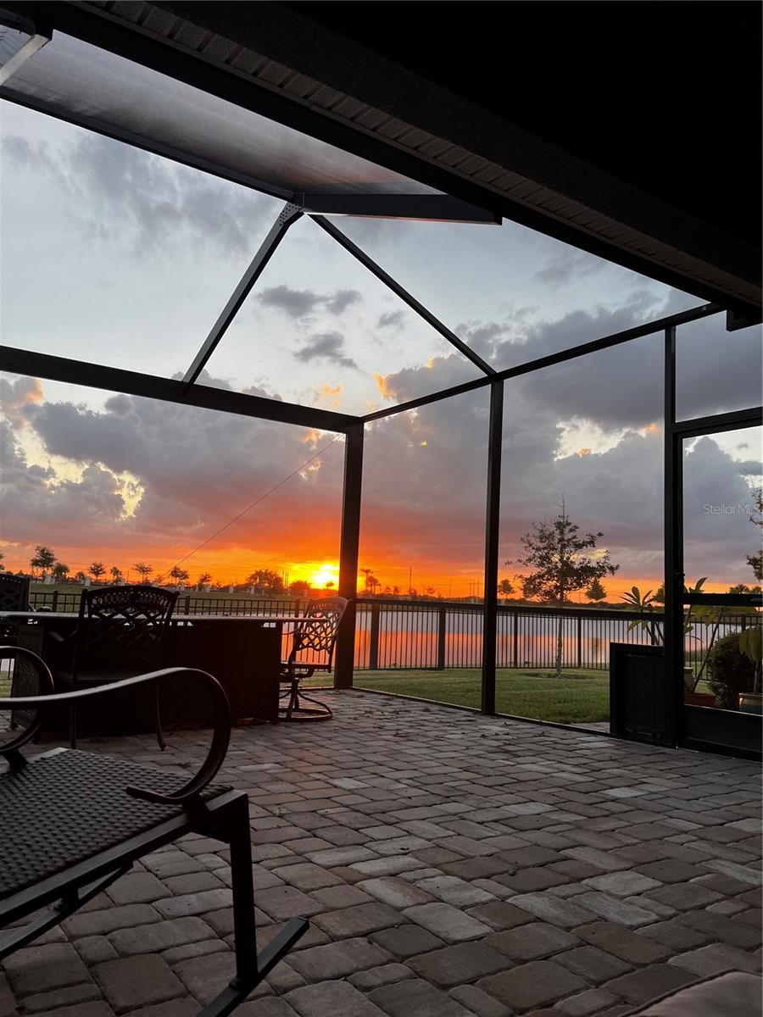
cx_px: 382
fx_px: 764
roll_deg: -1.9
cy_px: 508
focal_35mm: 26
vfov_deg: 67.3
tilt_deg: +7.2
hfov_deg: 53.1
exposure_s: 1/272
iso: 40
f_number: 1.5
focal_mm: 5.7
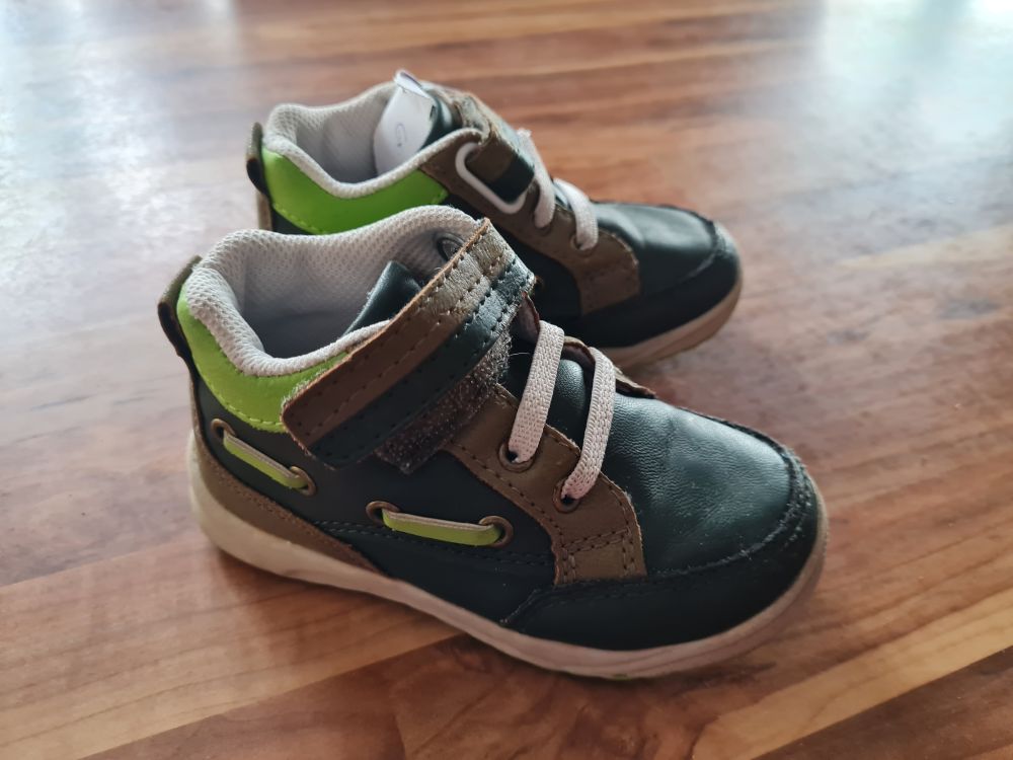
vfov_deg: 53.1
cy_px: 380
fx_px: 761
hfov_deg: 67.3
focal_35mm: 26
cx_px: 506
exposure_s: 1/50
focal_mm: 5.4
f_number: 1.8
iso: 250
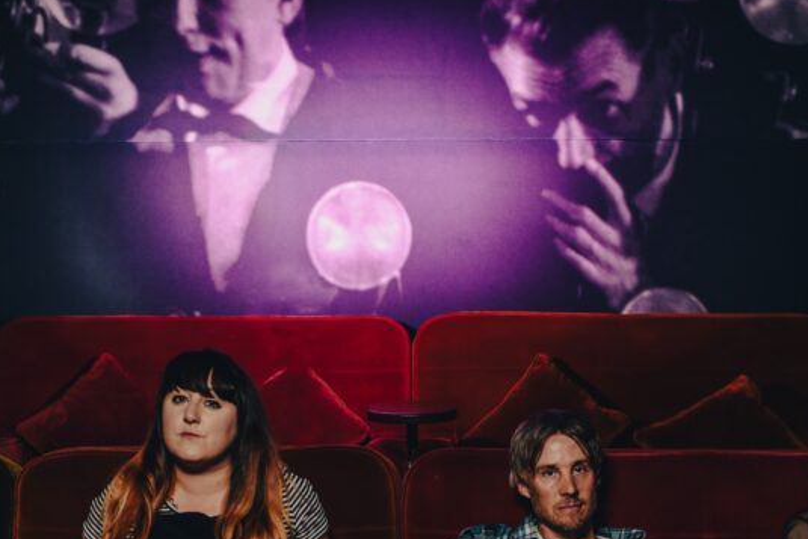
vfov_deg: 19.8
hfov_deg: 30.1
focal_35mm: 67
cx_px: 384
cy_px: 509
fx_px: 1504
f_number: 2.5
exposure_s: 1/1250
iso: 125
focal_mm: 35
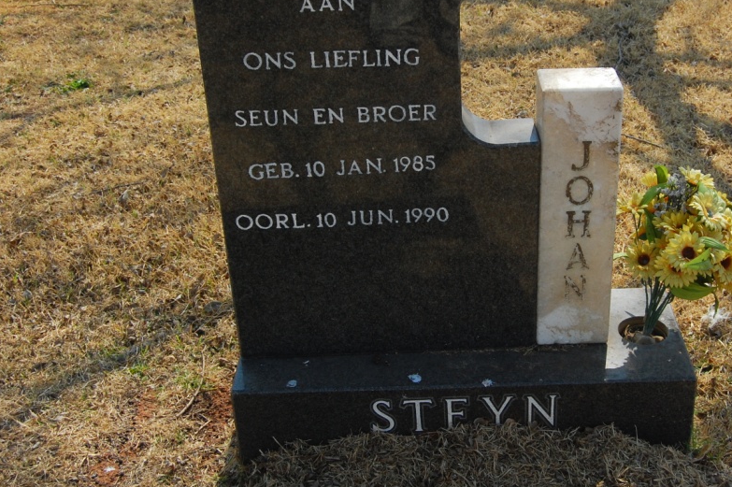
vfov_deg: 26.4
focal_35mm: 51
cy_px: 194
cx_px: 444
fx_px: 1036
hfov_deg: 38.7
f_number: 7.1
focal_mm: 26
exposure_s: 1/640
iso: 400
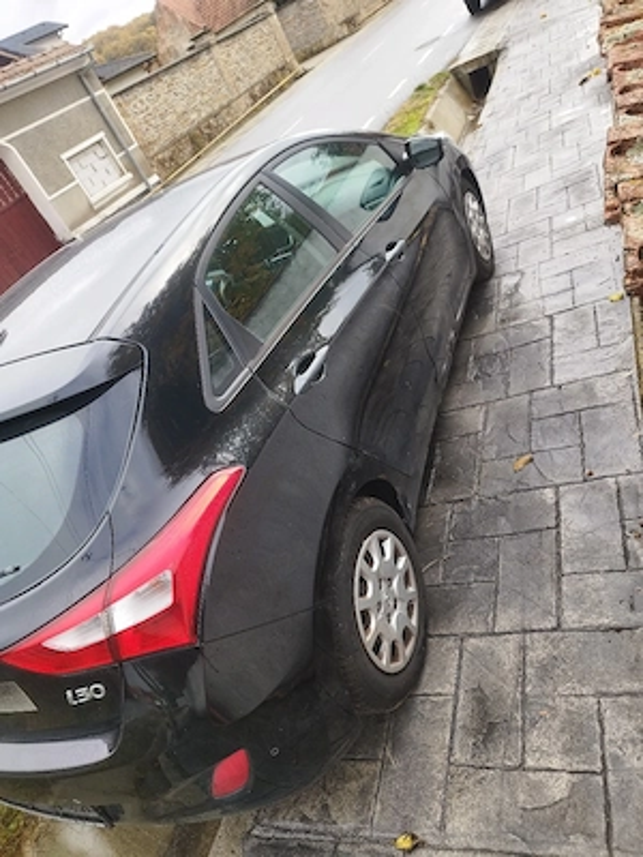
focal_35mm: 24
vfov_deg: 71.6
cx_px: 322
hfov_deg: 56.8
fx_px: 594
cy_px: 428
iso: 50
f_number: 1.89
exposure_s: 1/156
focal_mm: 5.89
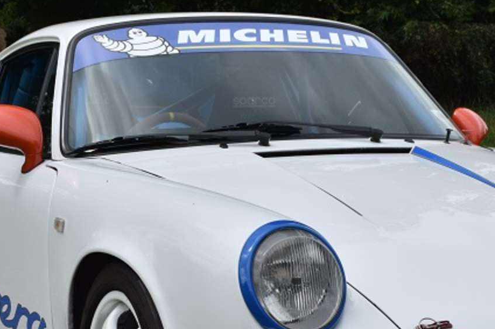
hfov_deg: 19.2
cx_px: 341
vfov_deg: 12.8
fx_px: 1457
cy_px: 270
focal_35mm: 106
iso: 200
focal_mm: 30
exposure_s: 1/400
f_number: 10
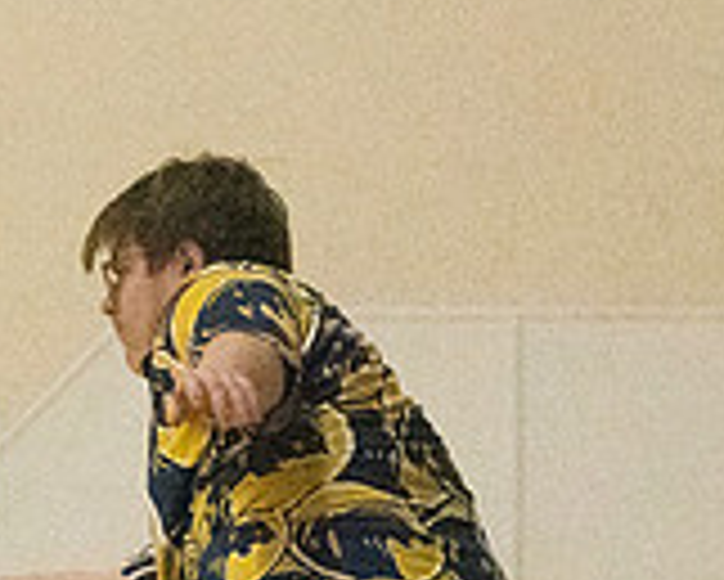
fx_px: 14622
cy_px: 796
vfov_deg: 2.3
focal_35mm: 682
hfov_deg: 2.8
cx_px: 346
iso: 10000
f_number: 4.5
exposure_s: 1/1250
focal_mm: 135
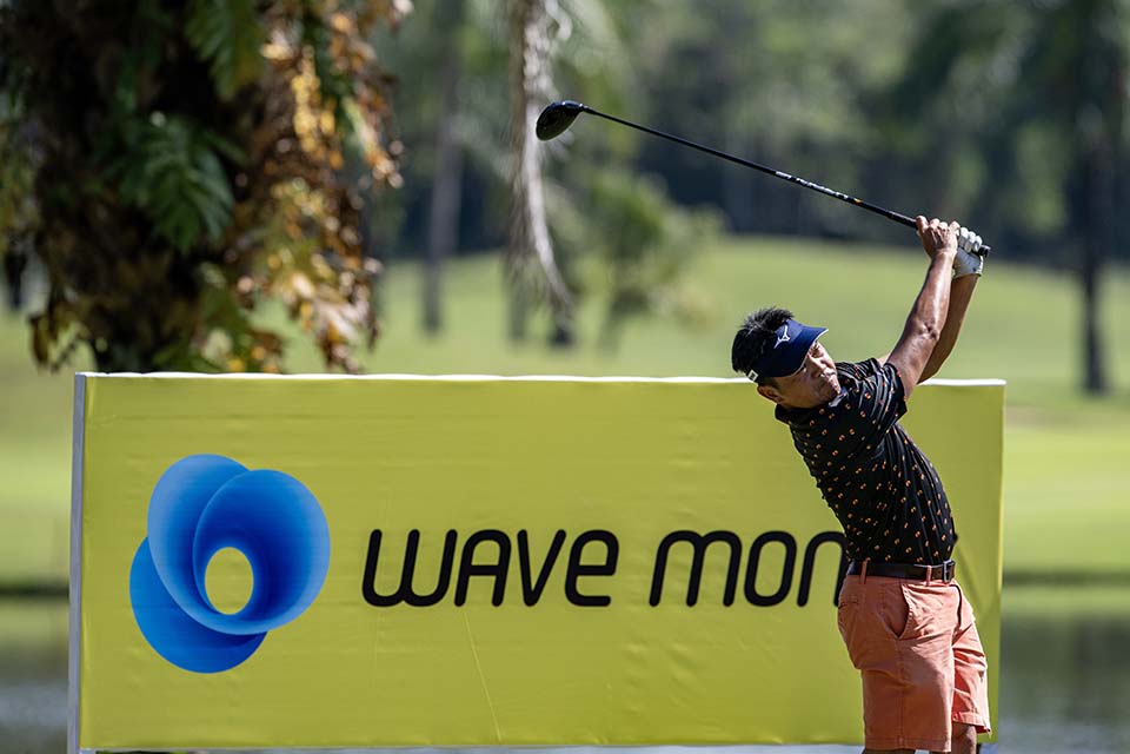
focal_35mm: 400
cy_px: 377
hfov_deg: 5.2
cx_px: 565
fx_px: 12555
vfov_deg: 3.4
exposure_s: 1/2500
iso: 720
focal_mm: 400
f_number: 4.5
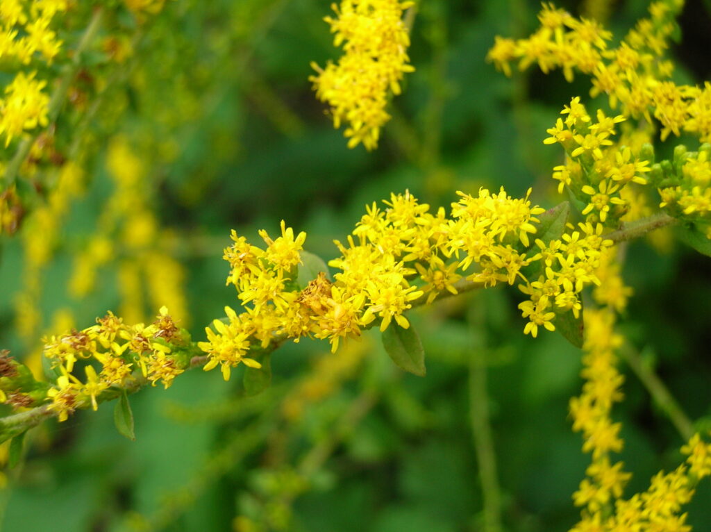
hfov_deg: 33.3
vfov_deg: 25.2
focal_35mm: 58
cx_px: 356
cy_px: 266
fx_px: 1190
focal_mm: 9.6
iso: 50
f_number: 3.1
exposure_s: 1/114
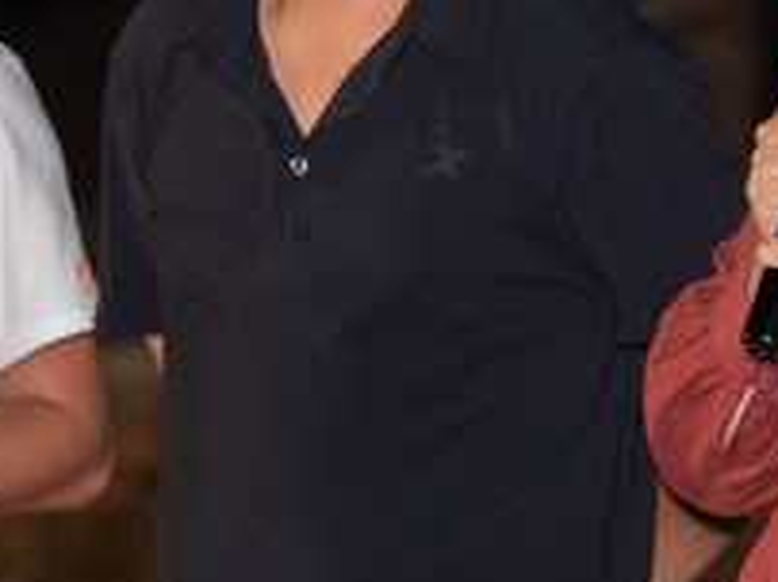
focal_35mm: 440
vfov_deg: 3.4
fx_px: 9883
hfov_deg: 4.5
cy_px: 71
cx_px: 759
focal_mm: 85
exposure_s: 1/160
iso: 1600
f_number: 2.5
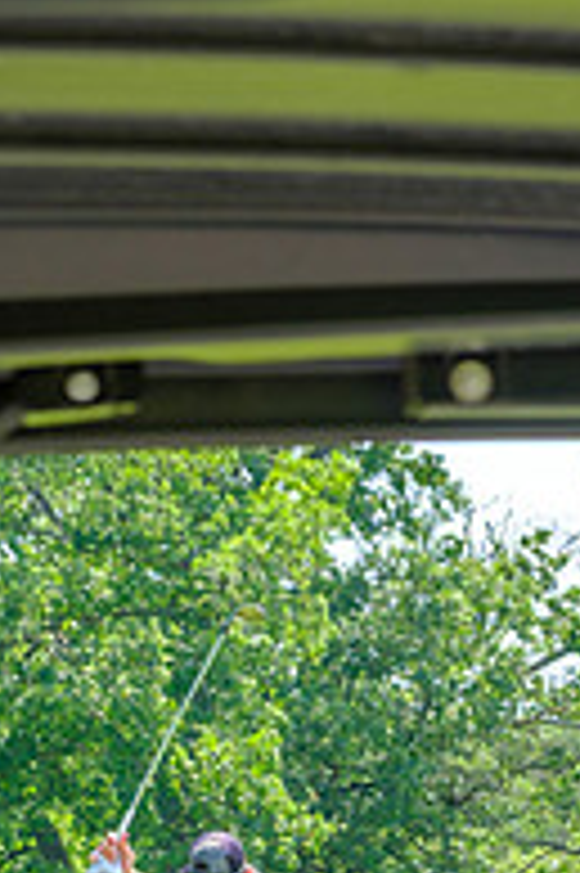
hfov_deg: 7.1
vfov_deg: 10.5
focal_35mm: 193
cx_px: 378
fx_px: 4672
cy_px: 963
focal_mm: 55
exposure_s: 1/320
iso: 200
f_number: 5.6
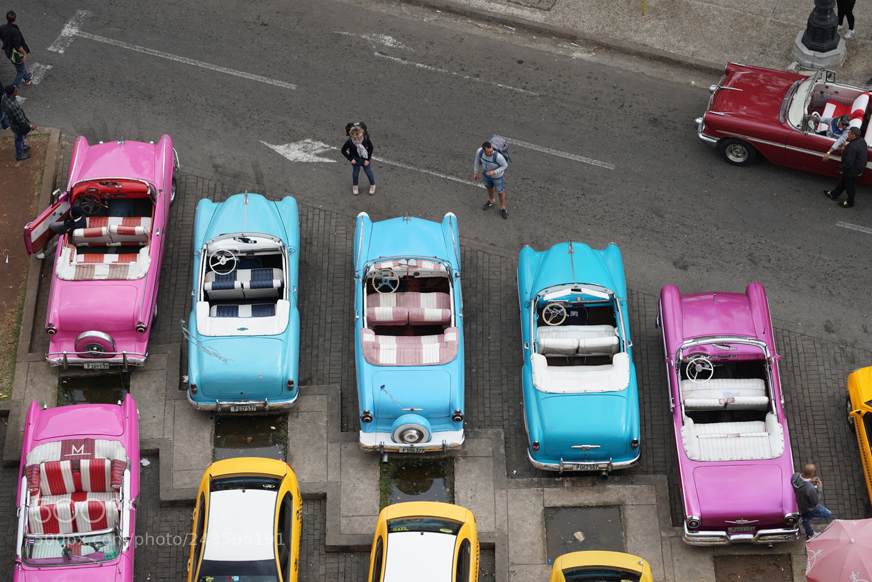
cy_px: 291
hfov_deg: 20.4
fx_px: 2424
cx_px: 436
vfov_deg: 13.7
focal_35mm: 100
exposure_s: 1/1000
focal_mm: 100
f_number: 5.6
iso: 640
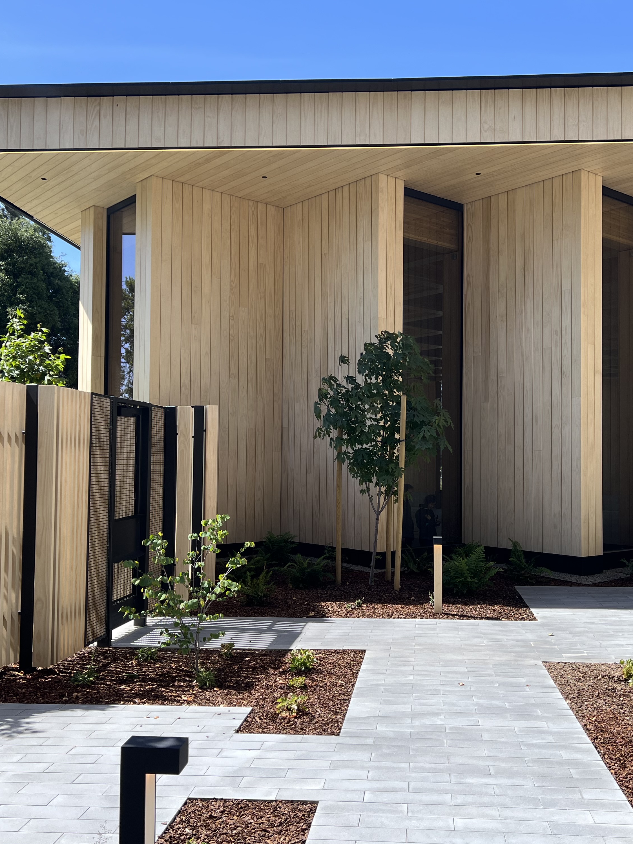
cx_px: 369
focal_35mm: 35
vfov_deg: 52.6
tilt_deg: +2.8
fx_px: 853
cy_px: 421
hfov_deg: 40.6
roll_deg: -0.4
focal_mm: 5.7
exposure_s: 1/1808
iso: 50
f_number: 1.5
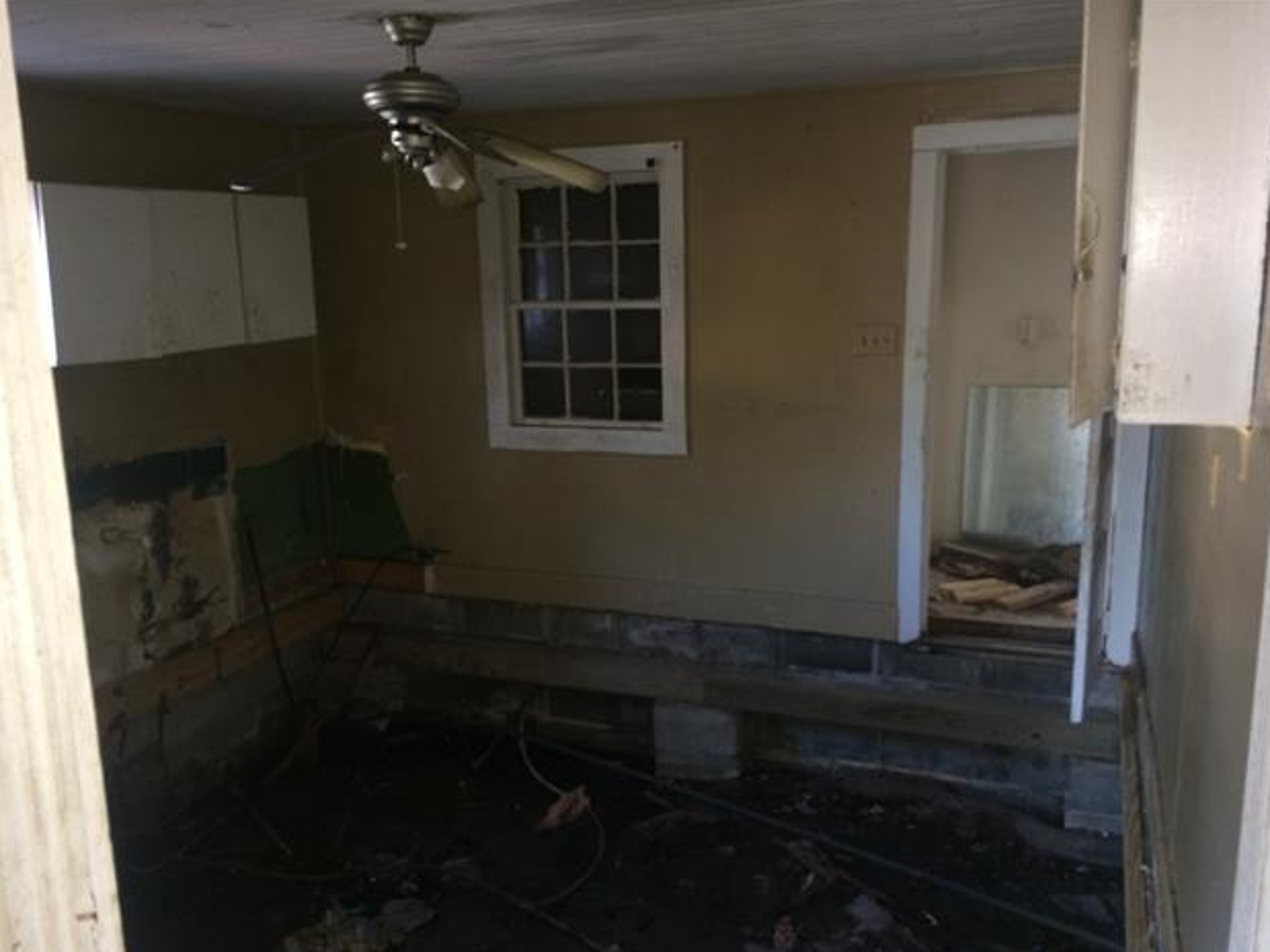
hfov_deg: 60.0
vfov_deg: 46.8
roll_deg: +0.9
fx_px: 1100
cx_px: 638
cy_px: 484
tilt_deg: -12.5
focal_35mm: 30
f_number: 2.2
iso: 160
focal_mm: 4.15
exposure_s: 1/20
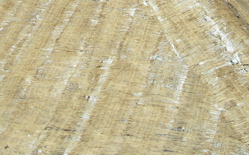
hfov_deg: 18.4
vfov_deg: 11.3
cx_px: 120
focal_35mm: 113
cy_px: -50
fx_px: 767
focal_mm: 6.3
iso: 50
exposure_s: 1/266
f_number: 6.4
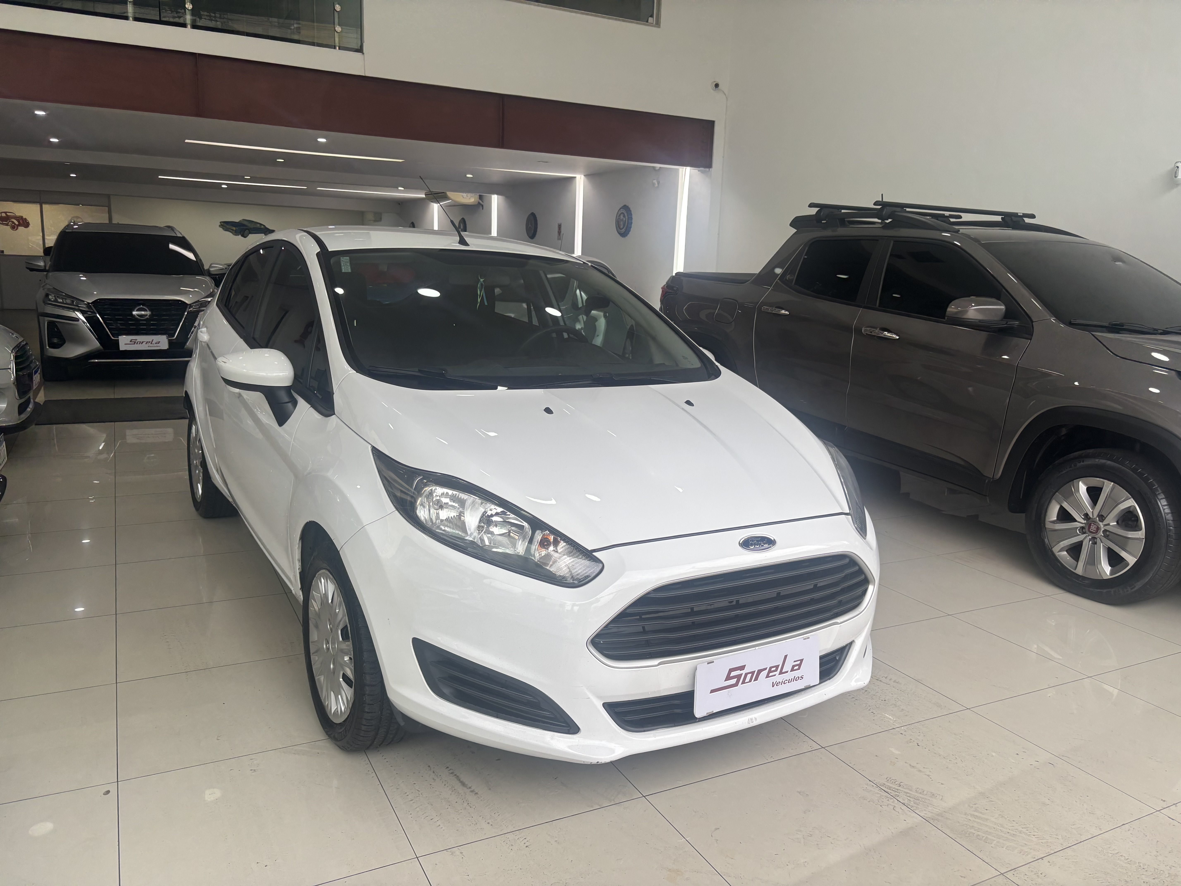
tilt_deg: -11.1
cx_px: 590
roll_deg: -2.9
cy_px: 443
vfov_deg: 53.1
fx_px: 887
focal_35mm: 26
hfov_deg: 67.3
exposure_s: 1/120
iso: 80
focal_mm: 5.96
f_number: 1.6
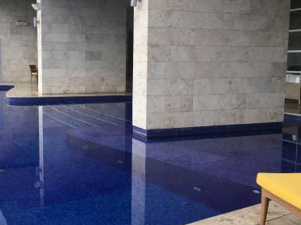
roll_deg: -0.1
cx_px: 115
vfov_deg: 29.1
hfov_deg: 38.0
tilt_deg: -6.7
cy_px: 115
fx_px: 435
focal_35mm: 50
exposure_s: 1/248
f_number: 2.2
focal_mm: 4.15
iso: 25
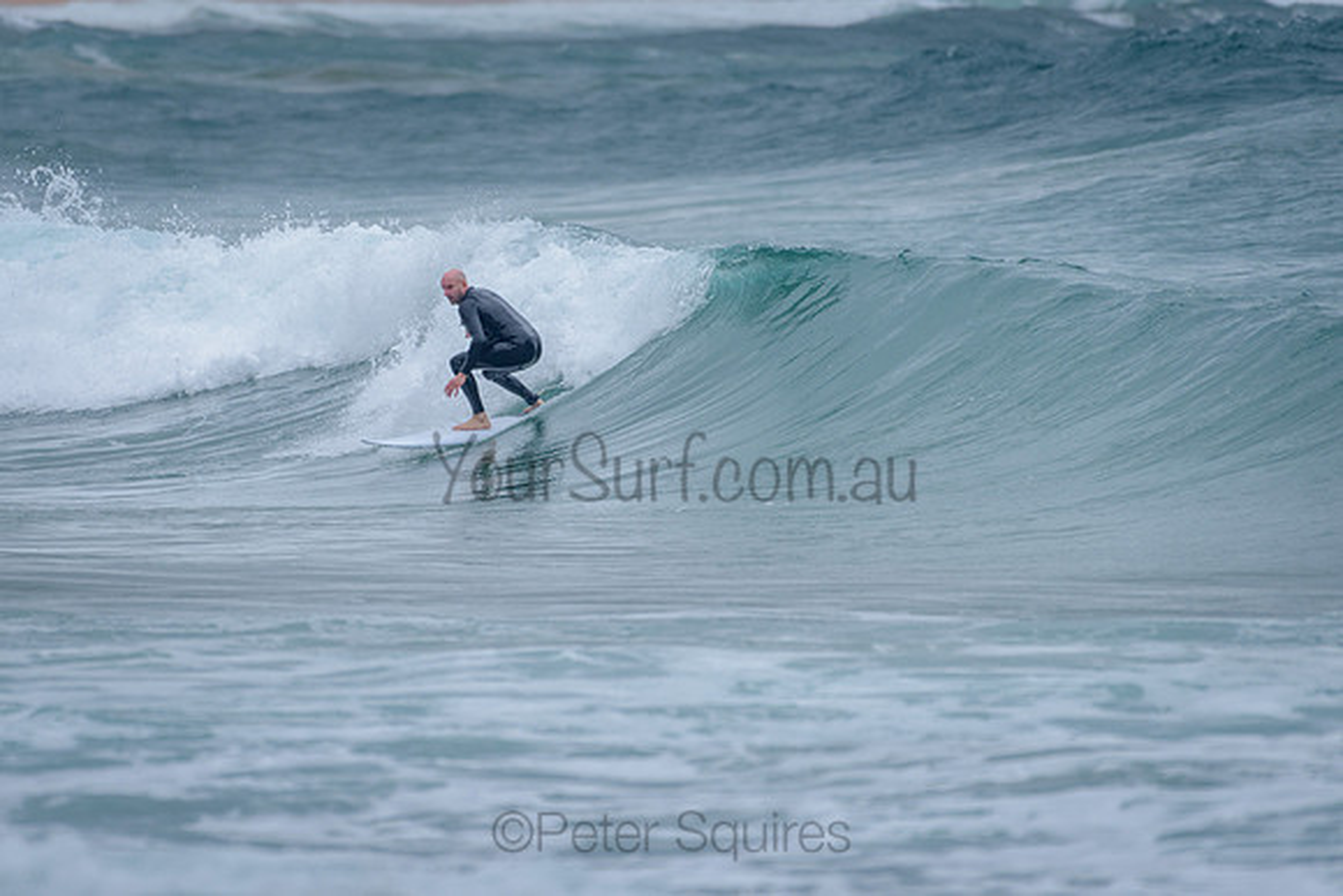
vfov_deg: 2.2
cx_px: 520
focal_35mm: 613
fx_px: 22881
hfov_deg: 3.4
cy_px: 348
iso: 500
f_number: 5.6
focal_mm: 500
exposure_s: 1/1250
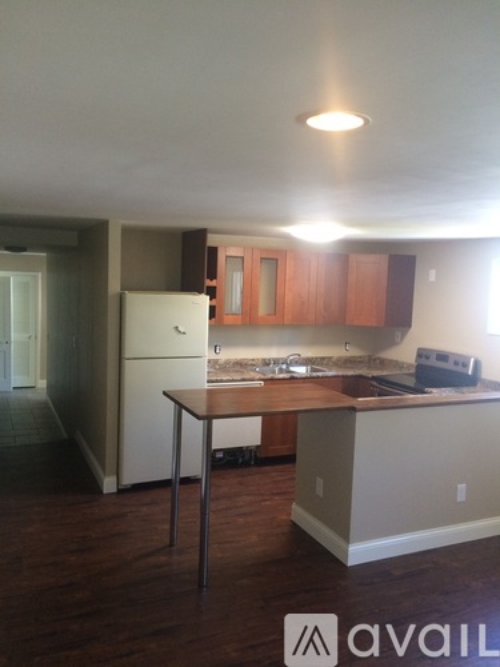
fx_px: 559
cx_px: 250
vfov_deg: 61.7
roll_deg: -1.1
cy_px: 334
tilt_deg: -4.3
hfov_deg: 48.2
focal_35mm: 29
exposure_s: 1/30
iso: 160
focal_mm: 4.15
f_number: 2.2
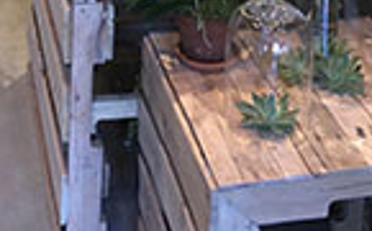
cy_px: -277
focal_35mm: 85
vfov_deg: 12.7
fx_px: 860
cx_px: 113
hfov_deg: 24.2
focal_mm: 4.15
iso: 80
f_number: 2.2
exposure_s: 1/30
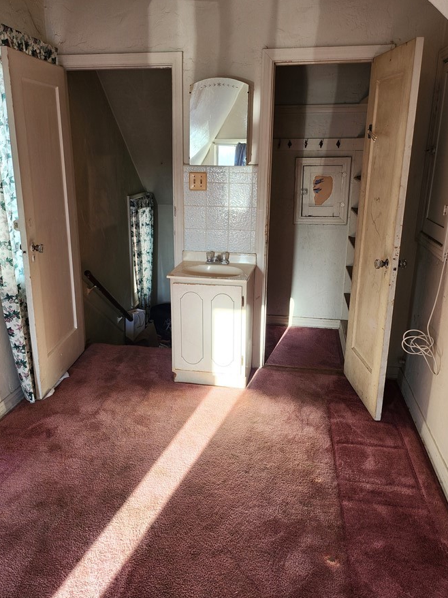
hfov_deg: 49.7
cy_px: 286
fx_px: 483
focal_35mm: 28
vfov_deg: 63.4
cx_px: 215
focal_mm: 5
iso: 64
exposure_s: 1/120
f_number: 1.8
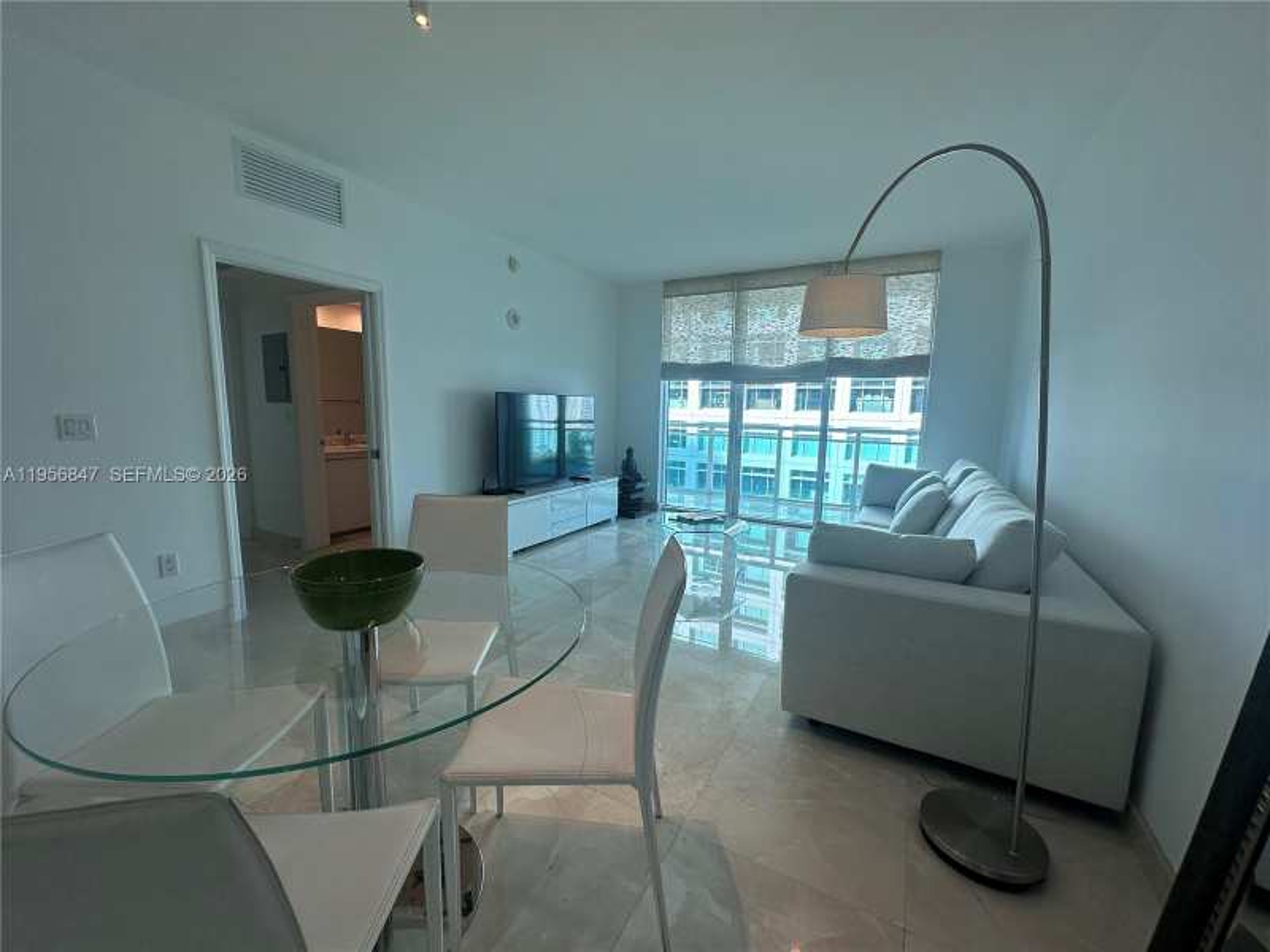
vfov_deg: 85.7
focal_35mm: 14
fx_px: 514
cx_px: 635
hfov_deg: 102.1
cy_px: 476
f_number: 2.2
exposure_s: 1/239
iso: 40
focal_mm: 2.22
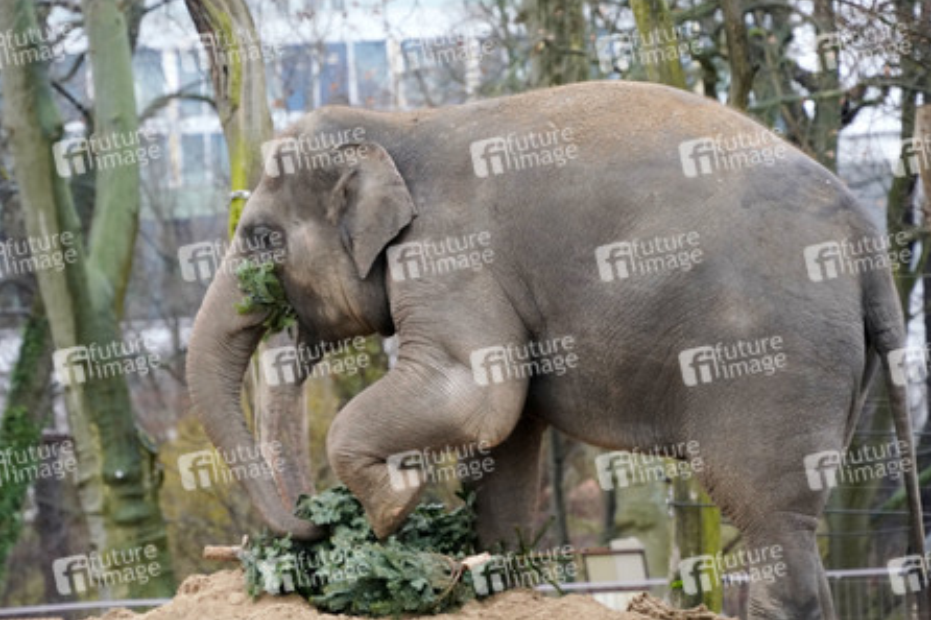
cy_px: 309
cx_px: 469
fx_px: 5222
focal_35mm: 202
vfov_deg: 6.8
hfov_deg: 10.2
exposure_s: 1/400
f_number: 6.3
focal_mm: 200
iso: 3200
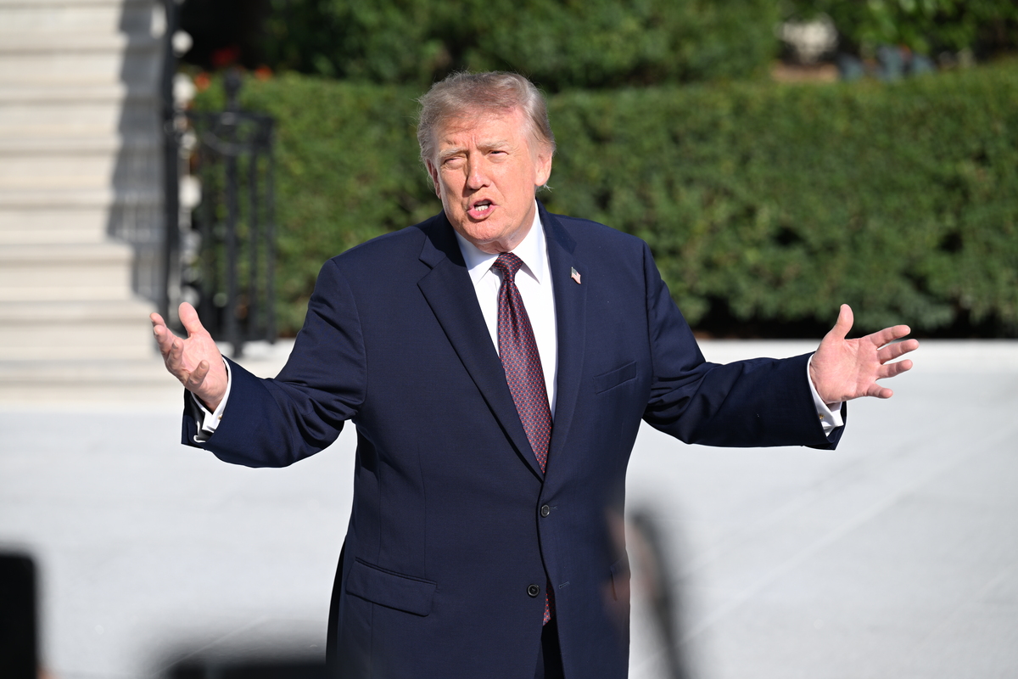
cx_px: 509
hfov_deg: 14.7
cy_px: 340
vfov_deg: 9.8
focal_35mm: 140
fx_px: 3959
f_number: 4
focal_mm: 140
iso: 100
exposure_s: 1/1000
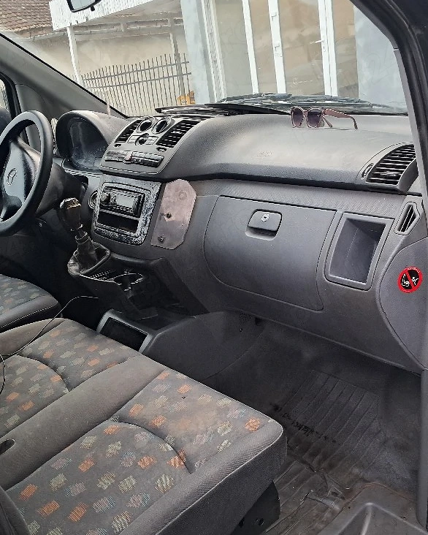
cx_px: 225
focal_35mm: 36
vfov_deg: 50.3
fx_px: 570
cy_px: 273
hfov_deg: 41.2
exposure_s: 1/50
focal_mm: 4
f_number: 1.8
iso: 400
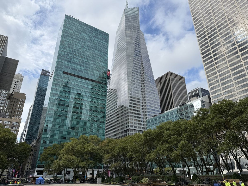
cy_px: 93
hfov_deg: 71.6
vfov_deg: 56.8
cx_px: 124
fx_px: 172
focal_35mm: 24
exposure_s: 1/3584
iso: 80
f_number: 1.78
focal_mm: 6.76
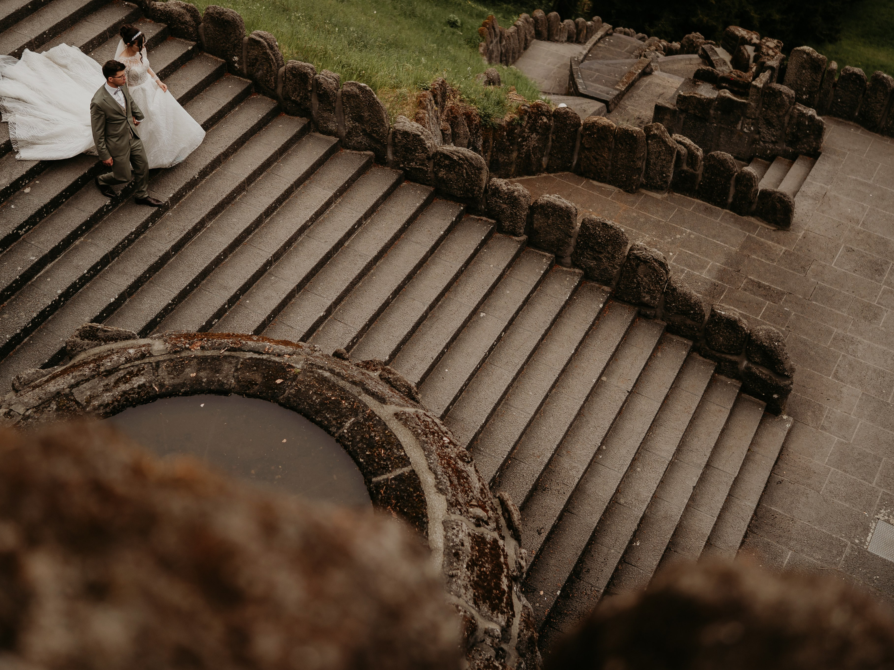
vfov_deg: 37.7
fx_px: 981
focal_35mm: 38
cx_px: 437
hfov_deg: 49.0
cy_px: 334
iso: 250
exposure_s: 1/2500
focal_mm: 35
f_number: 1.6
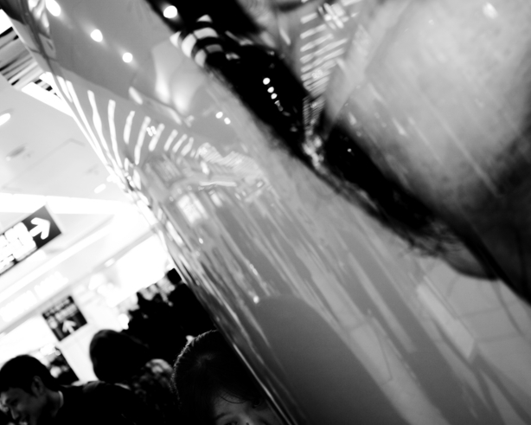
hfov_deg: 29.6
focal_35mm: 64
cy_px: 72
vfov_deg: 23.4
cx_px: 267
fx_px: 1006
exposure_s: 1/50
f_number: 2.8
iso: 200
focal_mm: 30
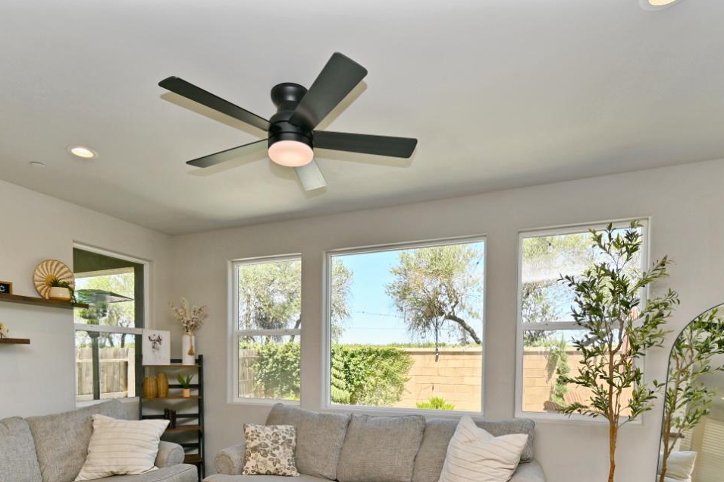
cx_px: 342
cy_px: 376
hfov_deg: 78.6
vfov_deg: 53.8
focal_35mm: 22
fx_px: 442
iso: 100
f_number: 5.6
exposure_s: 1/125
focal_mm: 14
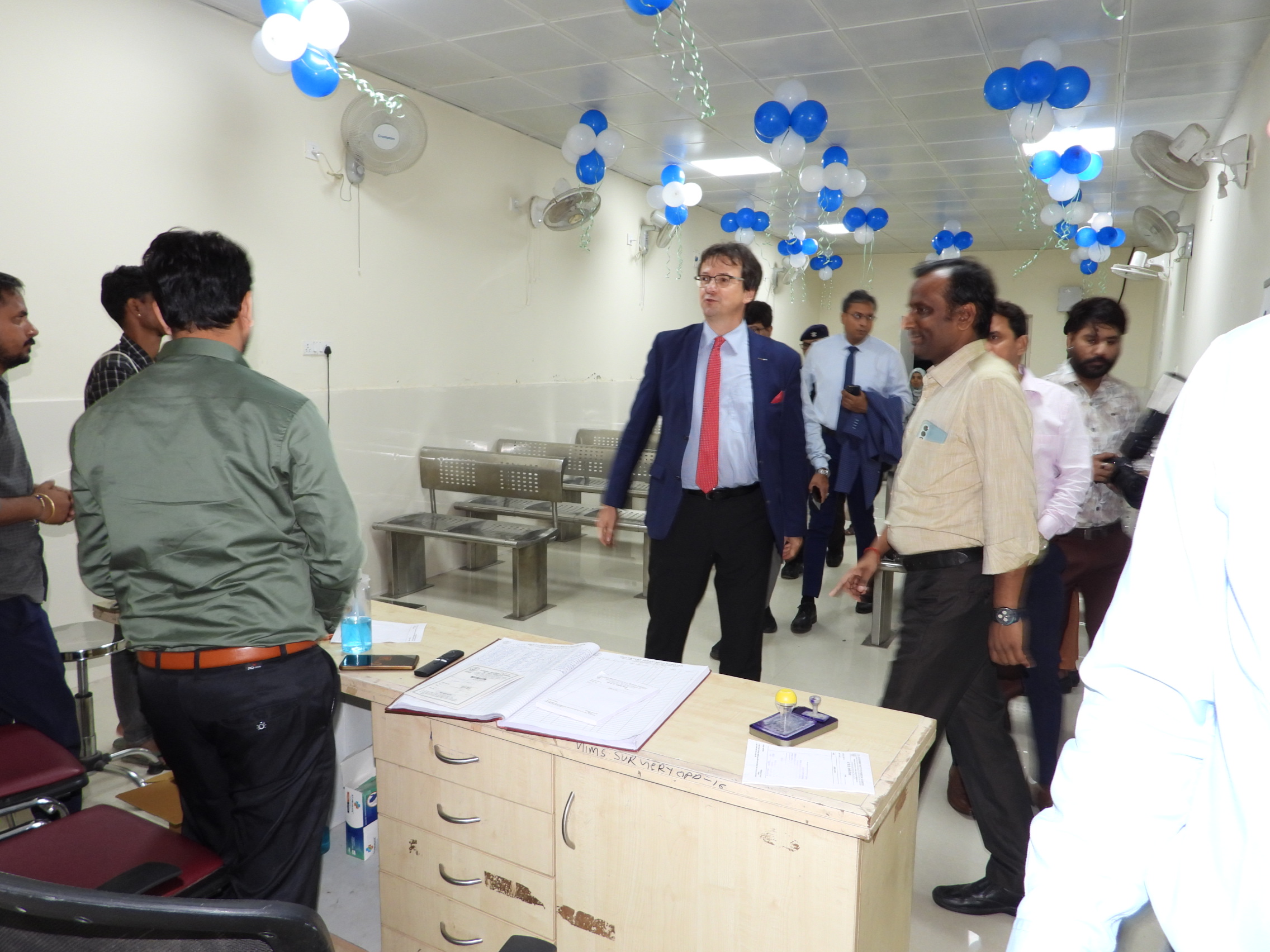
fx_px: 881
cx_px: 635
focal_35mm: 24
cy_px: 476
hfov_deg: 71.6
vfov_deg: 56.8
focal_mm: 4.3
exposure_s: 1/30
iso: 200
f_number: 2.8
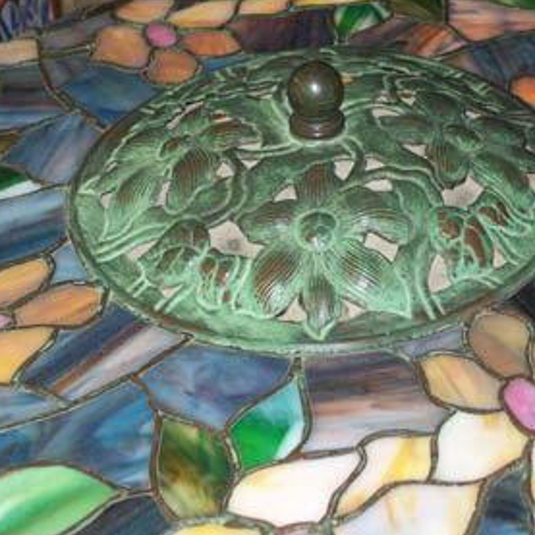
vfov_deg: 14.8
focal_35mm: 118
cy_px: 226
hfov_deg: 14.8
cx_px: 352
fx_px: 2063
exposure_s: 1/80
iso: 80
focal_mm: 13.6
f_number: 4
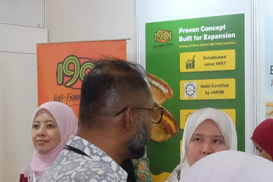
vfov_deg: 13.4
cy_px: 108
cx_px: 185
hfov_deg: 19.9
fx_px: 773
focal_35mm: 102
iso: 4000
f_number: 6.4
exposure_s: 1/125
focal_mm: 10
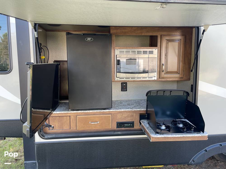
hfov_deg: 67.3
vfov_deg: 53.1
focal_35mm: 26
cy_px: 84
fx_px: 170
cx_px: 113
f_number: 1.6
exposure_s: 1/121
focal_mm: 4.2
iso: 50
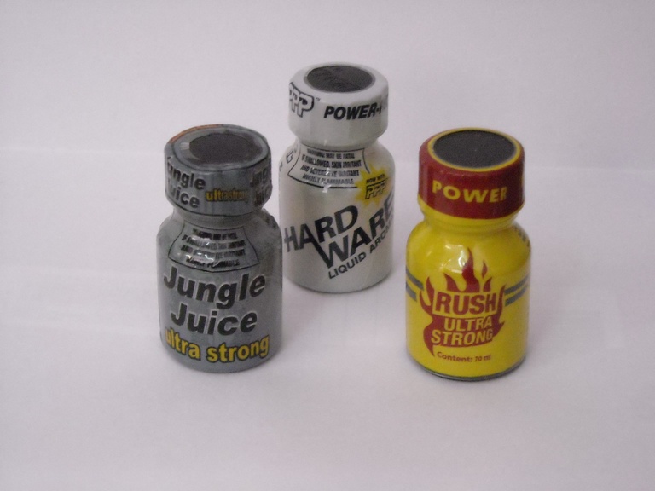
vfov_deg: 15.7
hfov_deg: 20.9
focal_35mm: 94
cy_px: 246
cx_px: 328
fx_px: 1779
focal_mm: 15.32
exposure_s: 1/36
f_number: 4.4
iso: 800
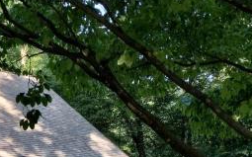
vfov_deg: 17.8
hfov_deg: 27.9
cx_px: 9
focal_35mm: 70
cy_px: 180
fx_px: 480
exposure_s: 1/380
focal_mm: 4.15
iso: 32
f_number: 2.2
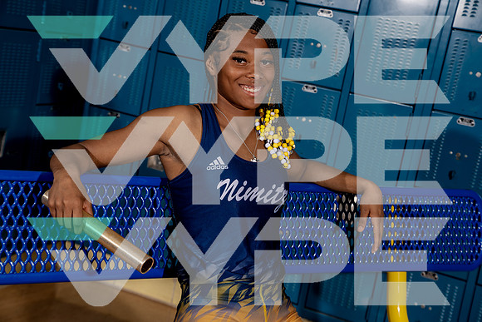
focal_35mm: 64
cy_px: 161
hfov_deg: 31.4
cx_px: 241
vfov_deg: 21.3
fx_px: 857
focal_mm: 64
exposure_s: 1/250
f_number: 5
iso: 100
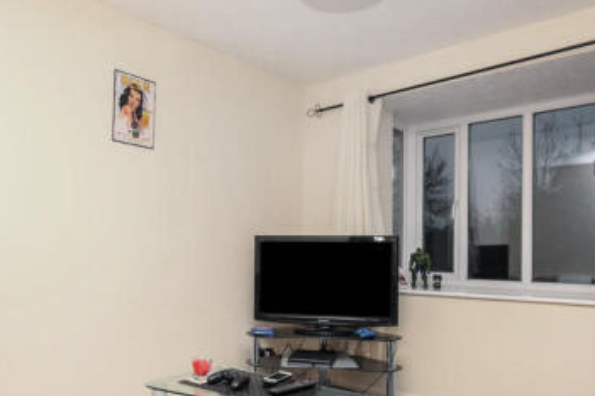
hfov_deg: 65.1
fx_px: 463
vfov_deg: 46.1
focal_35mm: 28
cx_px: 250
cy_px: 241
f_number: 8
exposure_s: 1/125
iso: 500
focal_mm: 10
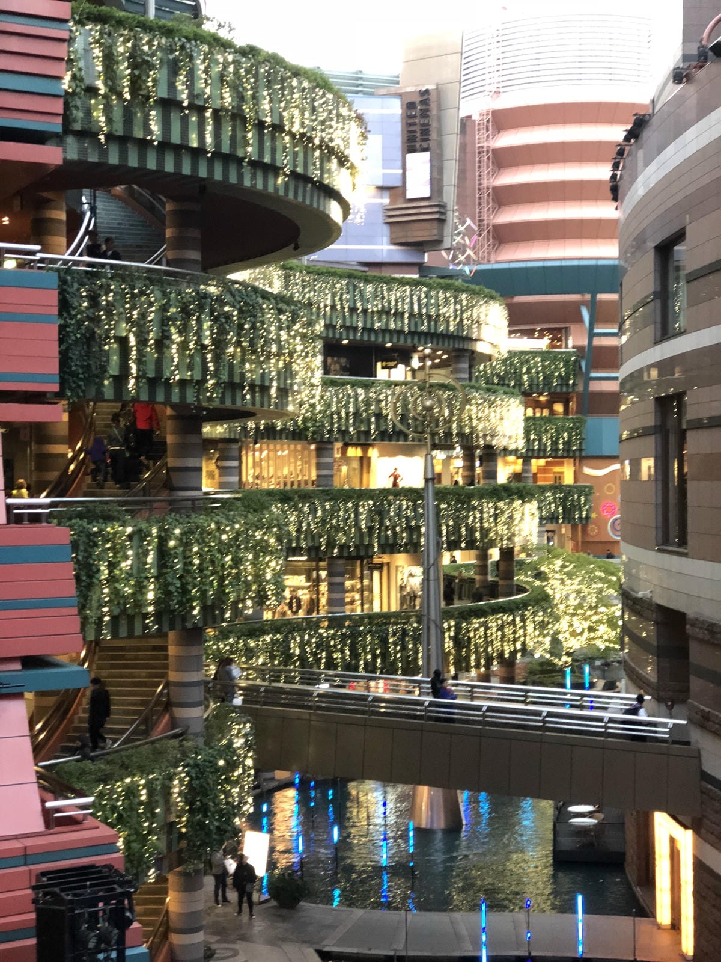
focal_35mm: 57
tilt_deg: +0.4
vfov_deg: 33.8
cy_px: 481
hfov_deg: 25.7
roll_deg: +0.1
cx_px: 360
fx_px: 1583
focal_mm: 6.6
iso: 1000
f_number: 2.8
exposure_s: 1/60
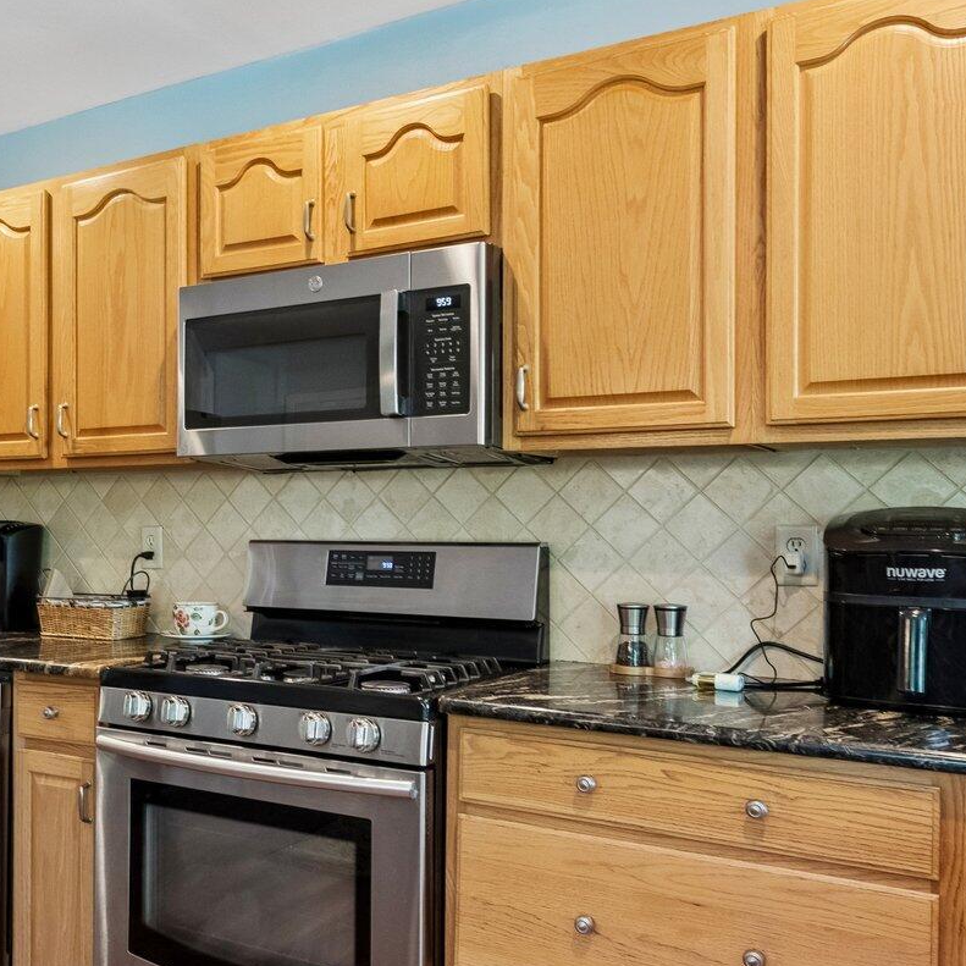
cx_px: 242
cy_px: 494
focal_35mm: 33
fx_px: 1042
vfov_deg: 49.7
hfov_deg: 47.9
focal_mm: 15
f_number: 7.1
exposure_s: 1/15
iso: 1000
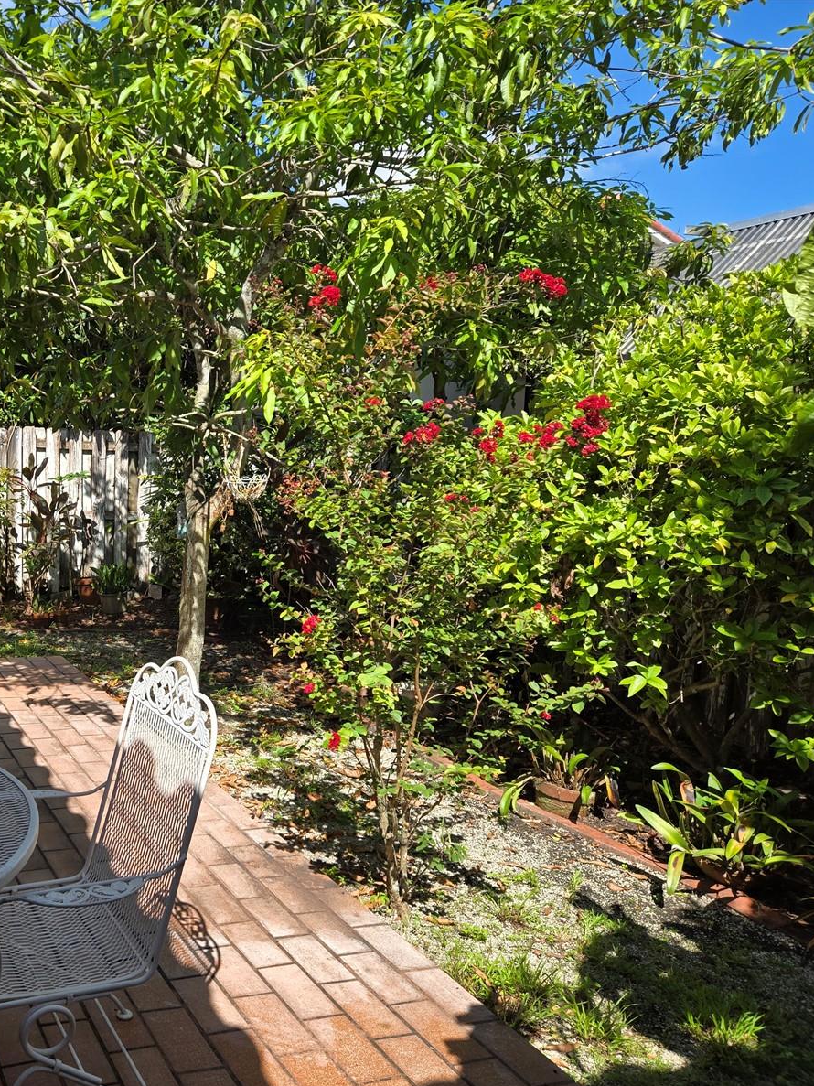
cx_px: 107
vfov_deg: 58.4
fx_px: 972
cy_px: 547
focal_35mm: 31
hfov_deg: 42.3
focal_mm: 5.4
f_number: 1.8
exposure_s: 1/1055
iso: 25
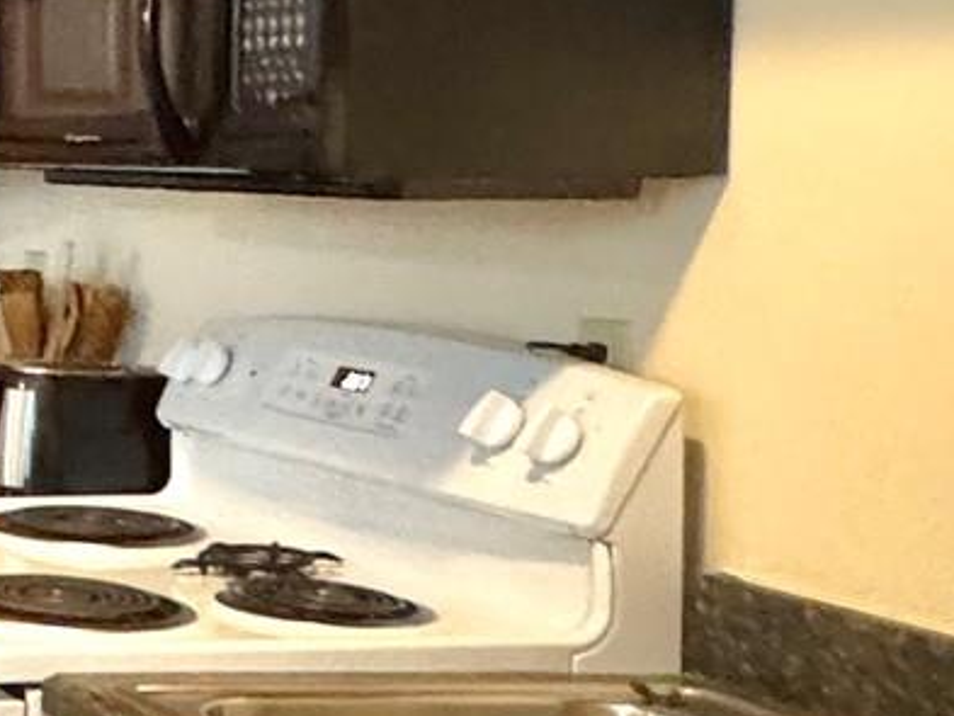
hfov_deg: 18.7
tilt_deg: -2.4
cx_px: -888
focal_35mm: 73
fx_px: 2012
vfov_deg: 20.1
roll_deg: -0.1
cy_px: 206
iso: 800
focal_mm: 2.22
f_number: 2.2
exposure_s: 1/40
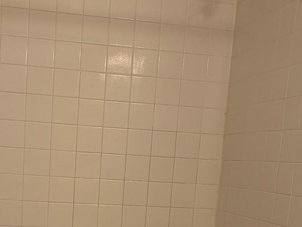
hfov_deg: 29.2
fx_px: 576
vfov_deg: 21.2
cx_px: 106
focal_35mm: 66
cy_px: 247
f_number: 1.6
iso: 80
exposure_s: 1/60
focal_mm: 5.96
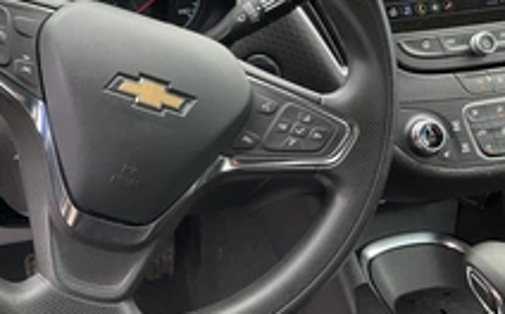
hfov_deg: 34.6
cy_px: 59
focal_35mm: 58
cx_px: 141
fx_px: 797
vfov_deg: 22.0
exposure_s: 1/122
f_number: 1.8
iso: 25
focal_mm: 3
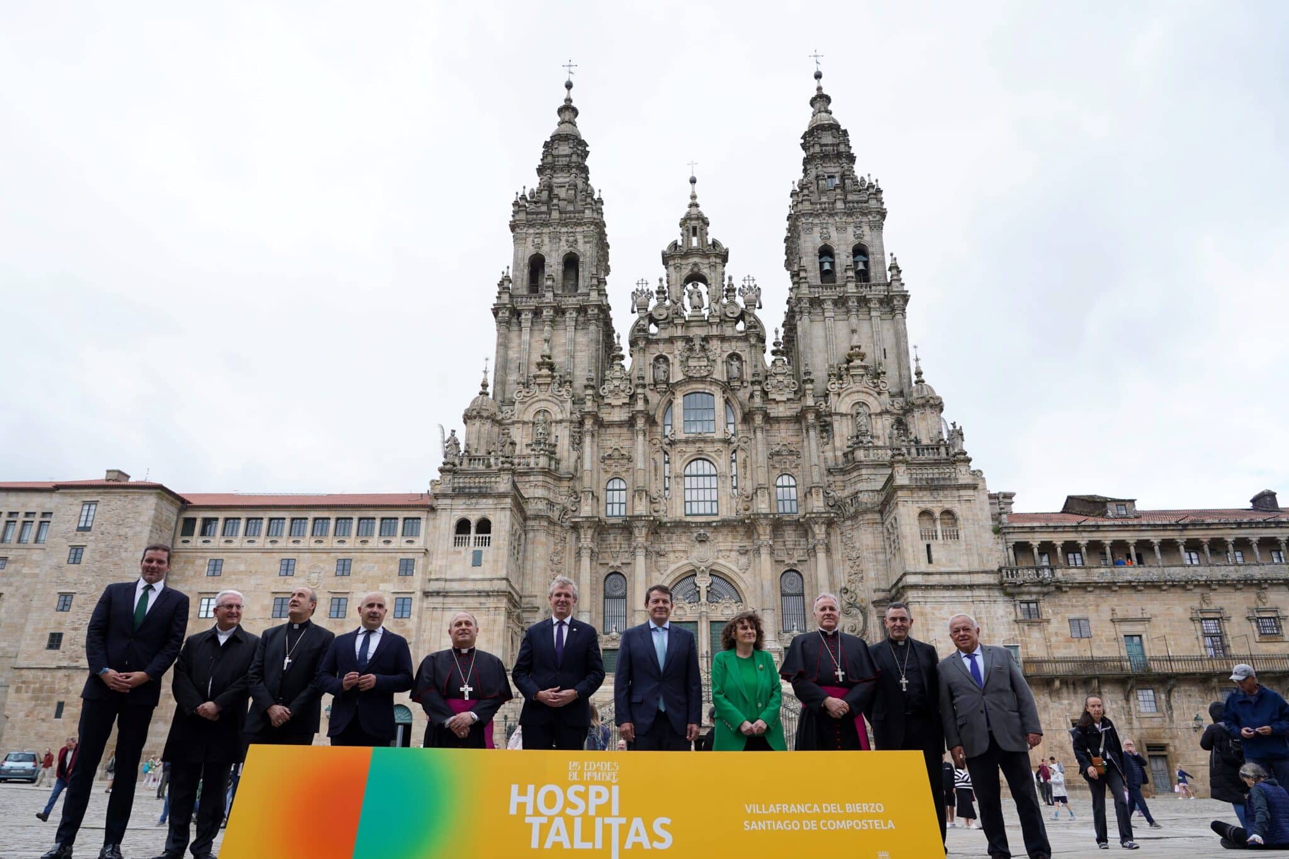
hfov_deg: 73.7
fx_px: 859
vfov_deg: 53.1
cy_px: 430
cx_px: 644
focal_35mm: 24
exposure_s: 1/200
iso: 100
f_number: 5.6
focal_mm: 24
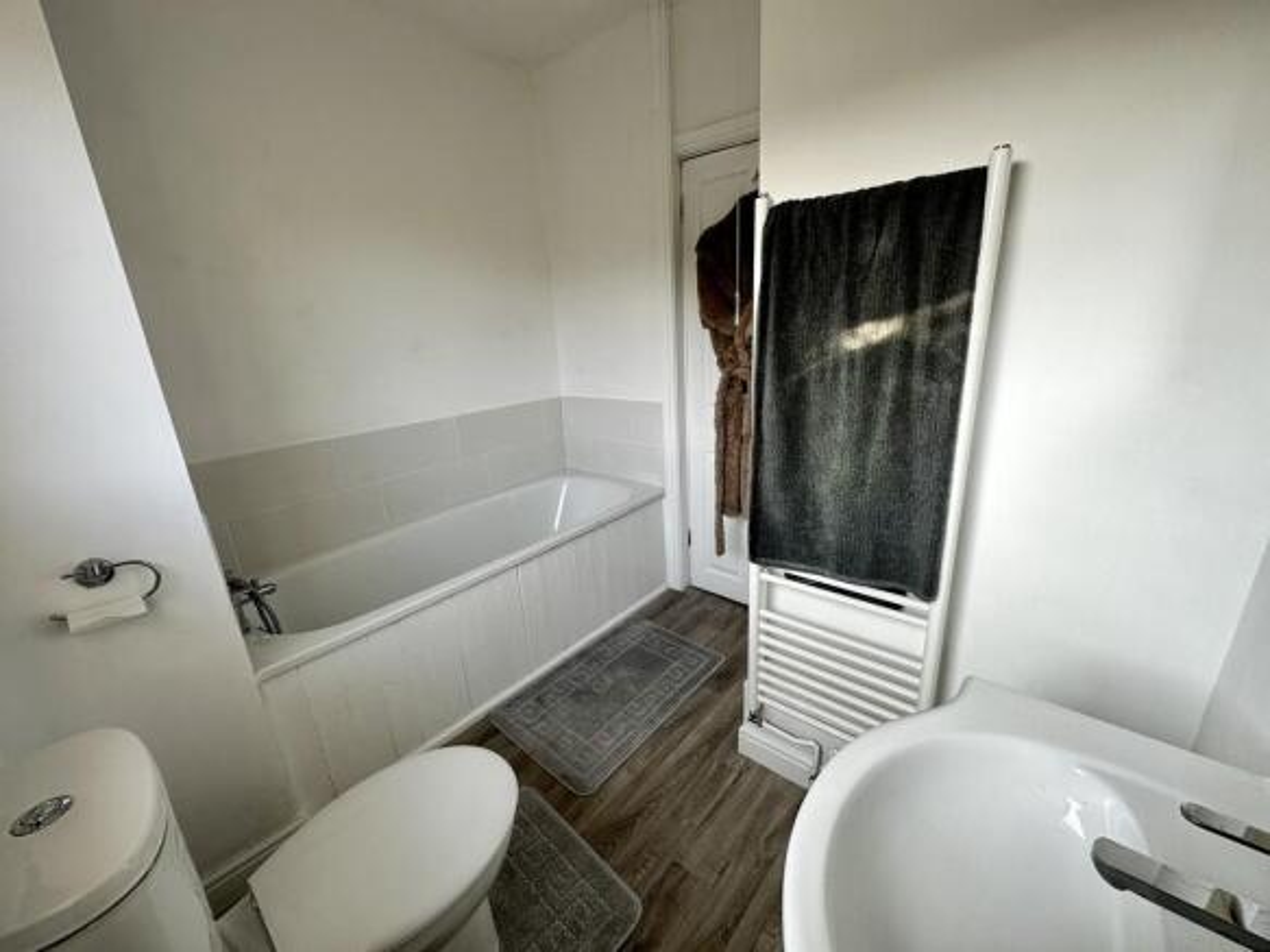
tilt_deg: -17.1
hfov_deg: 102.1
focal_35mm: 14
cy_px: 476
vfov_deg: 85.7
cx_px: 635
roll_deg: +3.3
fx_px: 514
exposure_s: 1/99
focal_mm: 2.22
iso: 40
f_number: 2.2
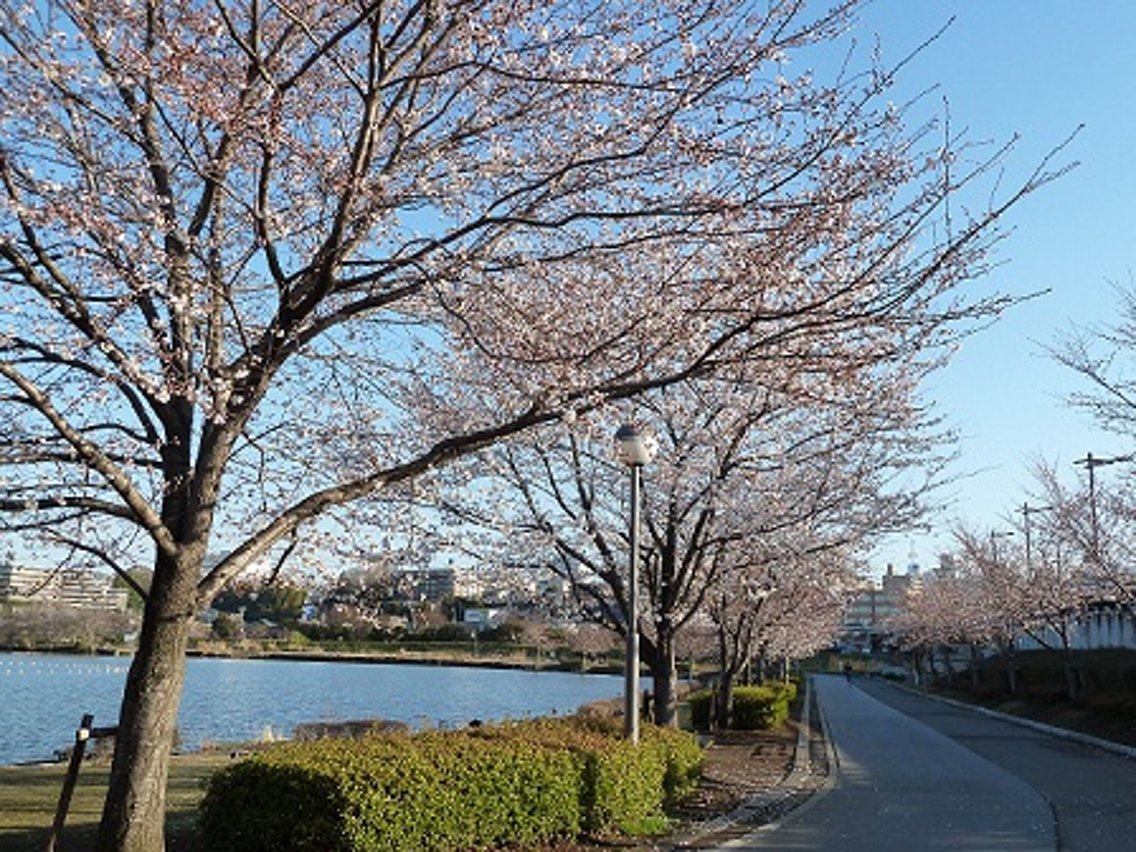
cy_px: 426
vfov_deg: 44.2
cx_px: 568
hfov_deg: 56.8
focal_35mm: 32
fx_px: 1050
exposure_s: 1/320
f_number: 4
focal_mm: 5.3
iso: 125
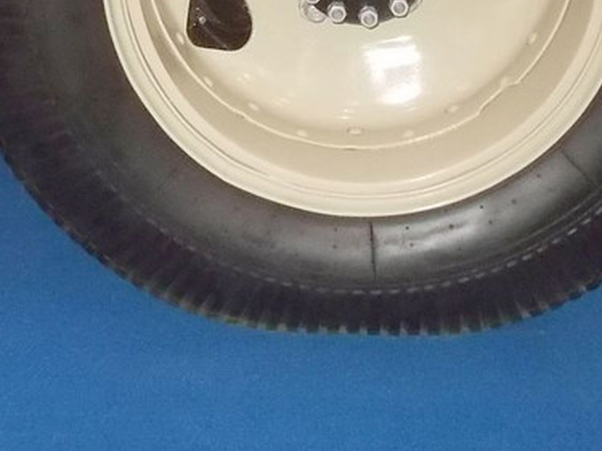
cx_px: 214
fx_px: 1287
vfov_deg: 18.3
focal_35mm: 74
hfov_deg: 26.2
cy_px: -160
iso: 400
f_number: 3.2
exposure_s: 1/25
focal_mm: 4.6
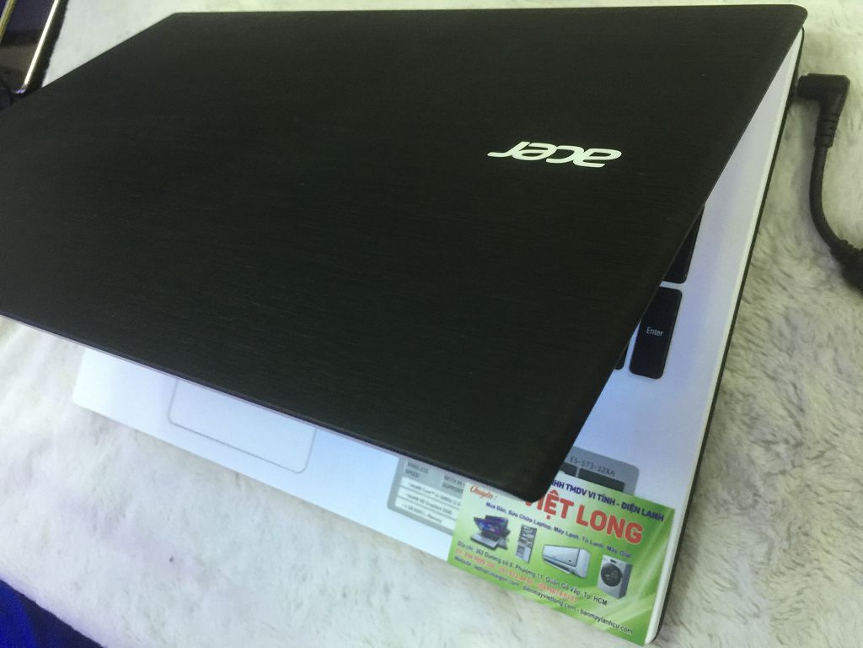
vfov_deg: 48.2
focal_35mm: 29
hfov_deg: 61.7
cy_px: 324
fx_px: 723
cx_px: 432
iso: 100
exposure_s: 1/10
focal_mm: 4.15
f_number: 2.2
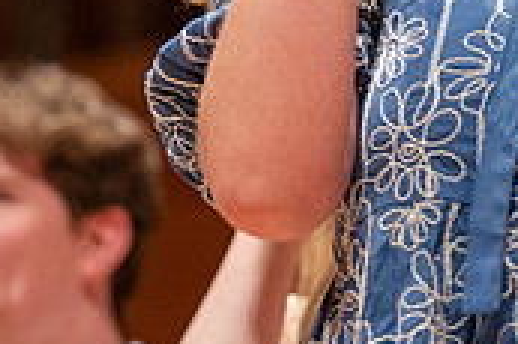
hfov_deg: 4.9
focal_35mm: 419
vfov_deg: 3.3
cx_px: 509
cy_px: -157
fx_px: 6023
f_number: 2.8
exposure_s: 1/640
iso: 3200
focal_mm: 125
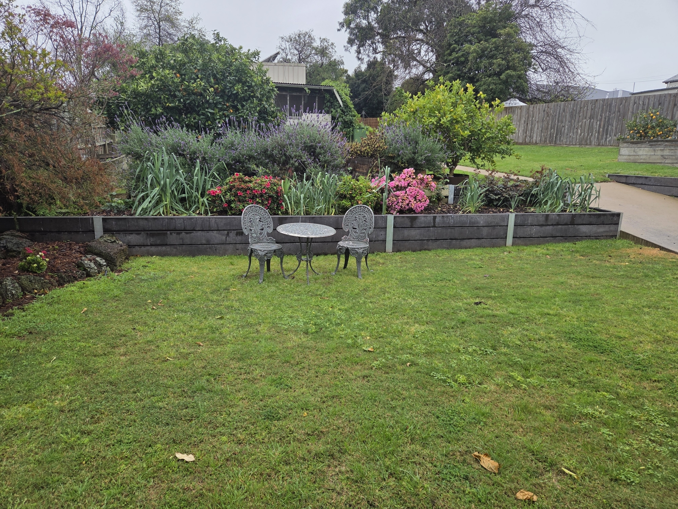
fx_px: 450
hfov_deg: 73.9
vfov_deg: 58.9
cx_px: 339
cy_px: 254
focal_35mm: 23
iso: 80
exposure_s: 1/666
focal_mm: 5.4
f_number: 1.8
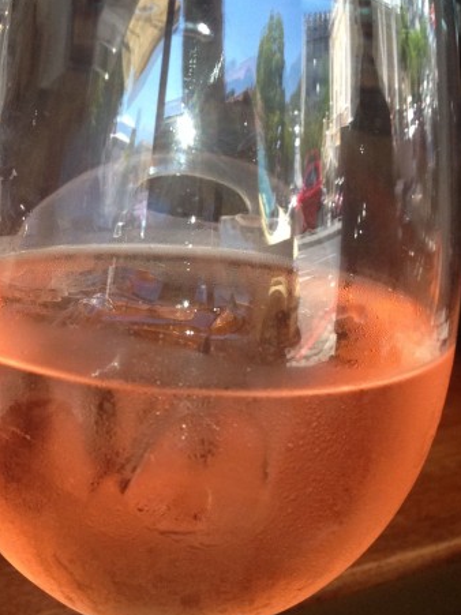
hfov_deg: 19.1
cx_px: -3
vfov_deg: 26.0
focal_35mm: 75
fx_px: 1332
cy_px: 275
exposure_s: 1/120
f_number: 2.4
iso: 80
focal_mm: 4.12
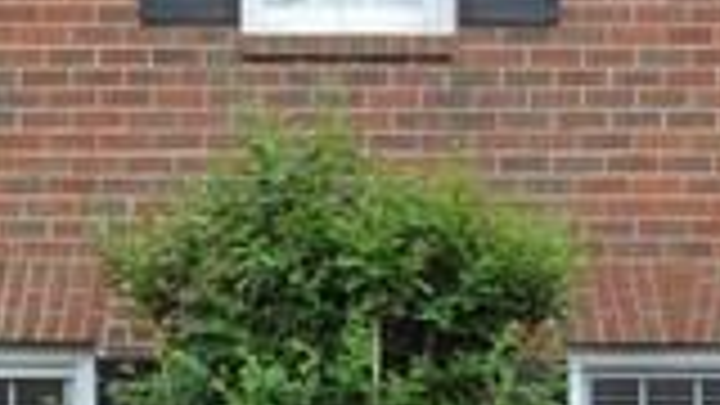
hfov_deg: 6.0
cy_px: 245
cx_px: -945
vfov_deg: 3.5
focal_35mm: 348
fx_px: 6644
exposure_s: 1/200
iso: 100
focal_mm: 9
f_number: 4
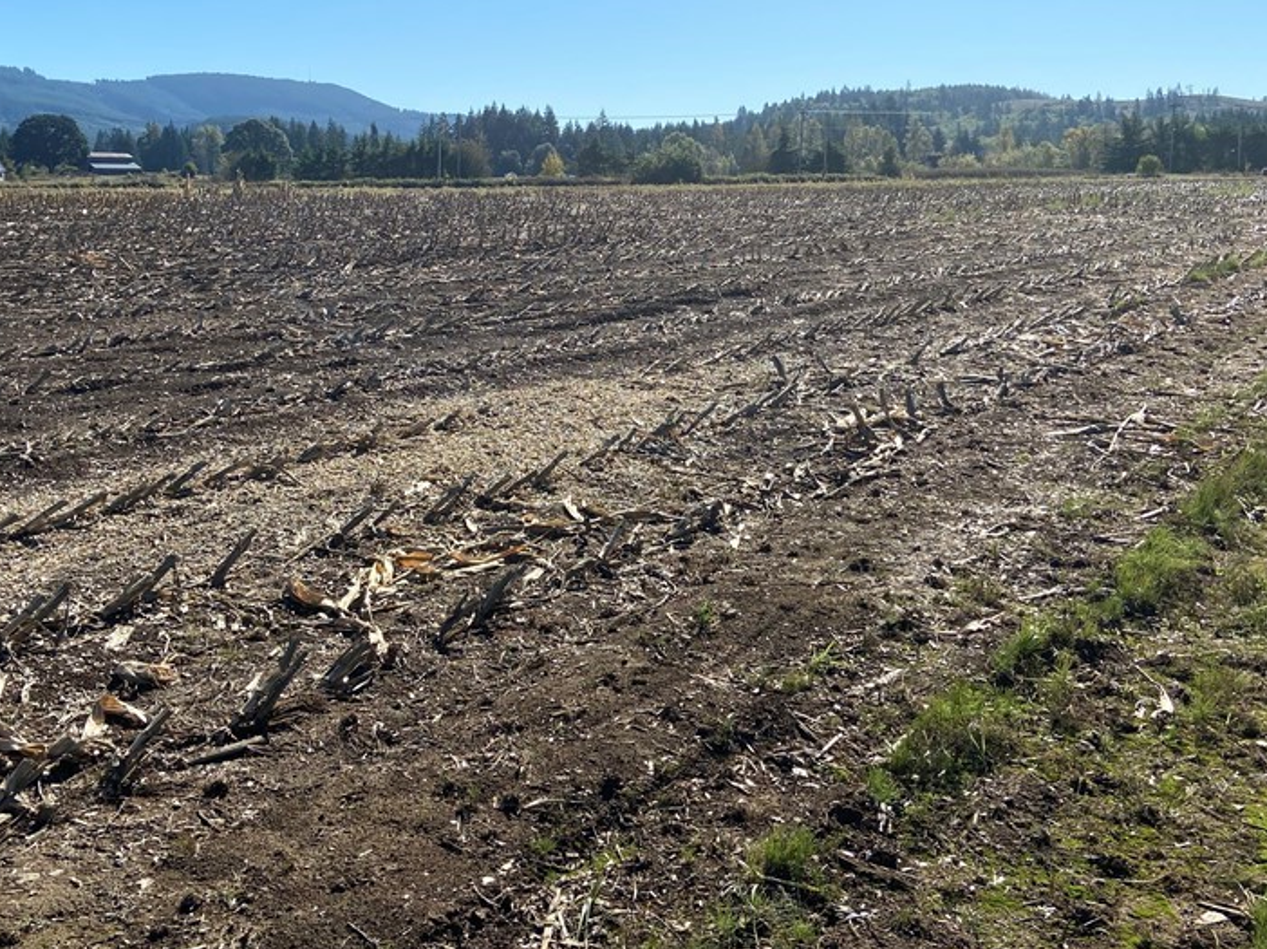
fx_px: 1390
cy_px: 383
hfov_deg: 48.8
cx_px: 521
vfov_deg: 37.6
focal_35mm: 38
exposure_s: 1/3610
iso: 32
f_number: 1.8
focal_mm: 4.25
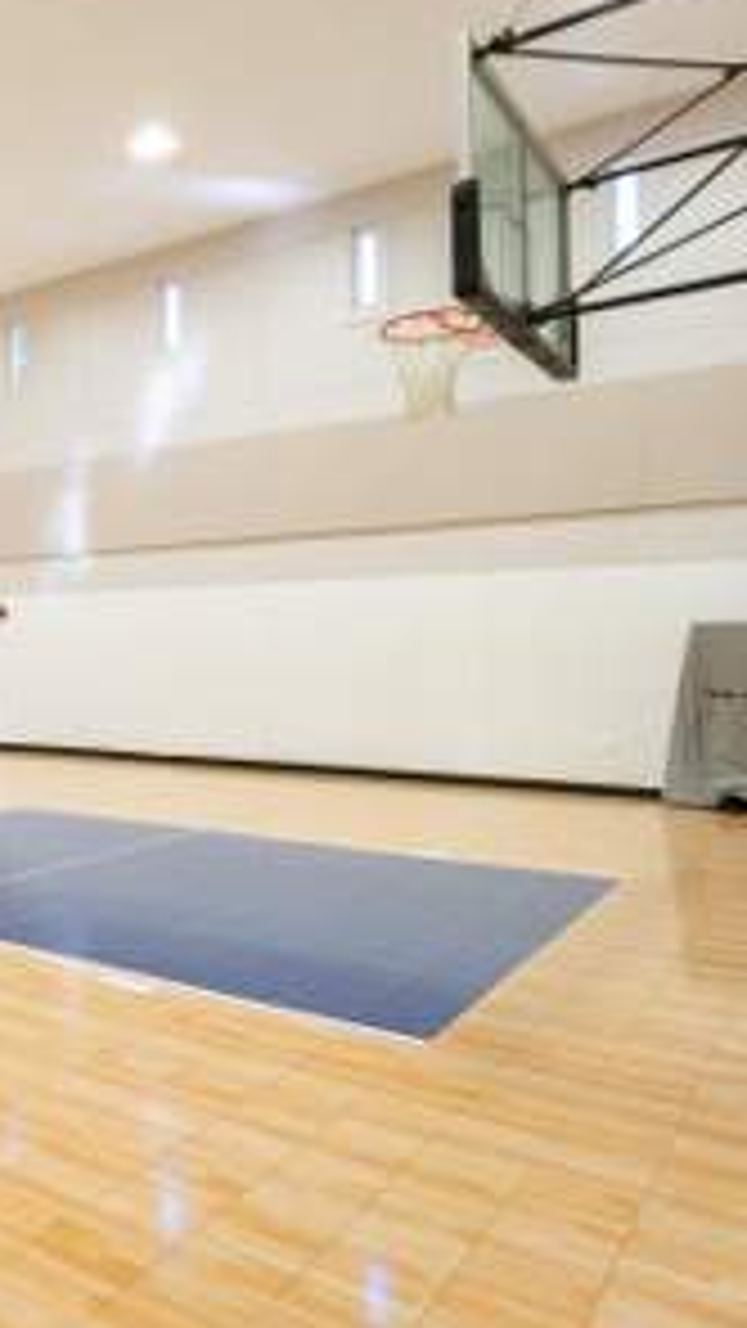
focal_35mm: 29
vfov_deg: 66.1
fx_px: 1021
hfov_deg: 34.5
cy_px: 653
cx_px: -81
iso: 640
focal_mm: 17
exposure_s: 1/6
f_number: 10
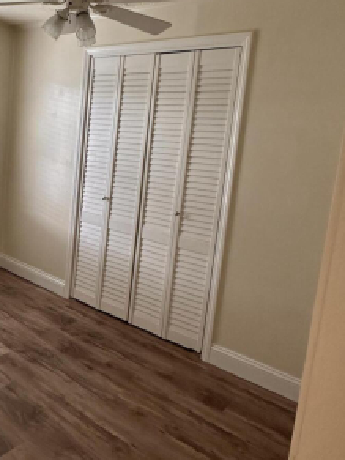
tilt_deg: -6.4
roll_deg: -3.8
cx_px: 77
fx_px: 425
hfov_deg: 42.5
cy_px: 199
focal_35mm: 32
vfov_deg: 56.6
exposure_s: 1/60
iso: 320
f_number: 2.2
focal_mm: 2.22
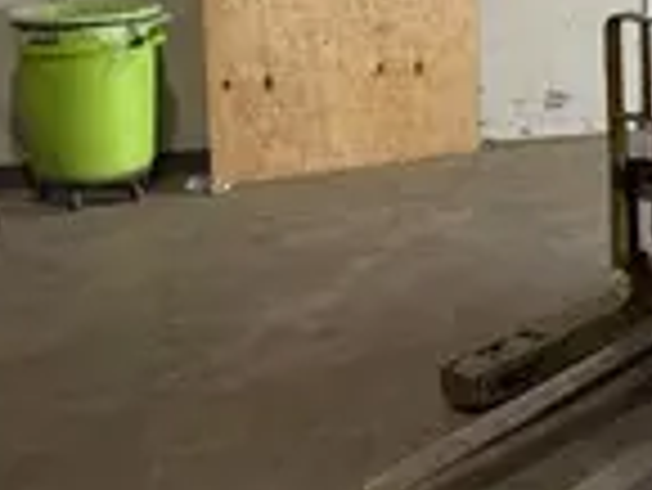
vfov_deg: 21.3
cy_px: -36
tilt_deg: -5.0
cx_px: 832
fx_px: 1244
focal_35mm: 66
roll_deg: -1.3
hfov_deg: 25.5
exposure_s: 1/121
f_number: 1.78
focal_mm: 6.76
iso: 100
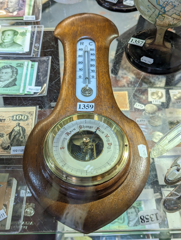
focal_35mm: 48
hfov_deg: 30.3
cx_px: 90
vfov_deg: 39.6
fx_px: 334
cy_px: 120
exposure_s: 1/99.9
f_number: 1.85
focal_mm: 6.81
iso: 239
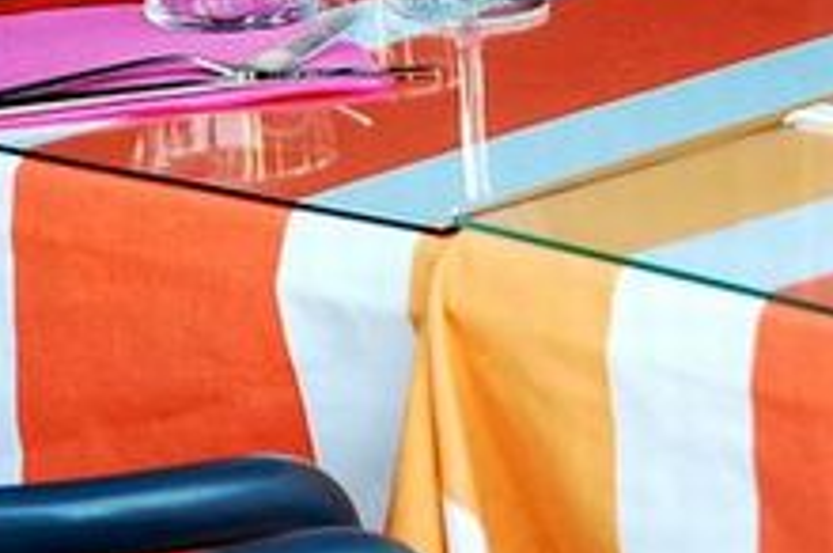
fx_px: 6100
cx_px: 367
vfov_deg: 5.2
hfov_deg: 7.8
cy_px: -68
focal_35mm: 264
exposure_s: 1/25
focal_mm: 70
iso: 200
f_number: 5.6
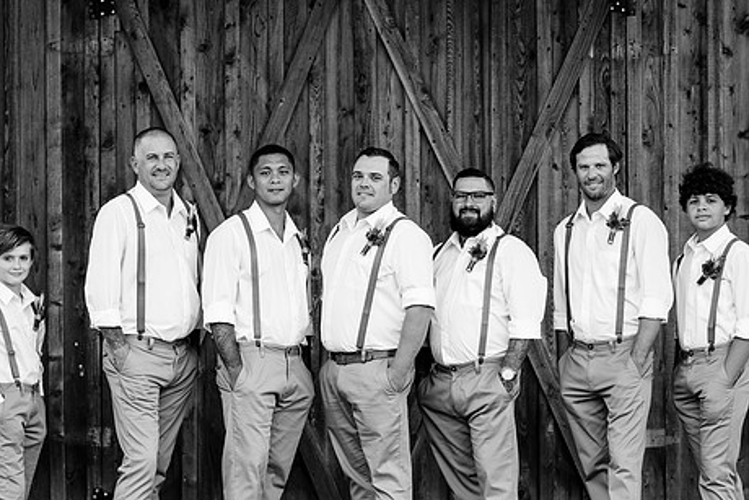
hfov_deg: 14.3
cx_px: 386
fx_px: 2976
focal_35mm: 143
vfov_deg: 9.6
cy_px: 290
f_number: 4
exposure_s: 1/250
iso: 125
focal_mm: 105
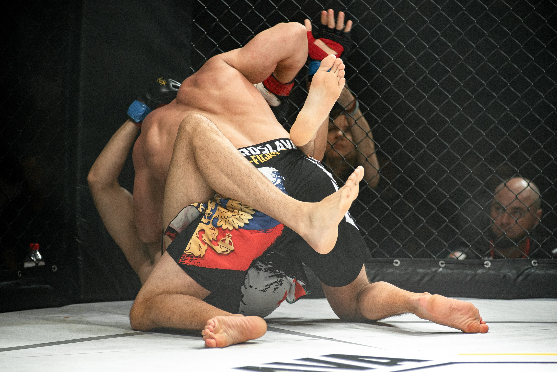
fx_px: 2244
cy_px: 186
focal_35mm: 145
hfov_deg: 14.1
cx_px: 278
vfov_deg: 9.5
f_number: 4
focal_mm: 145
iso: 2000
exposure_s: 1/640
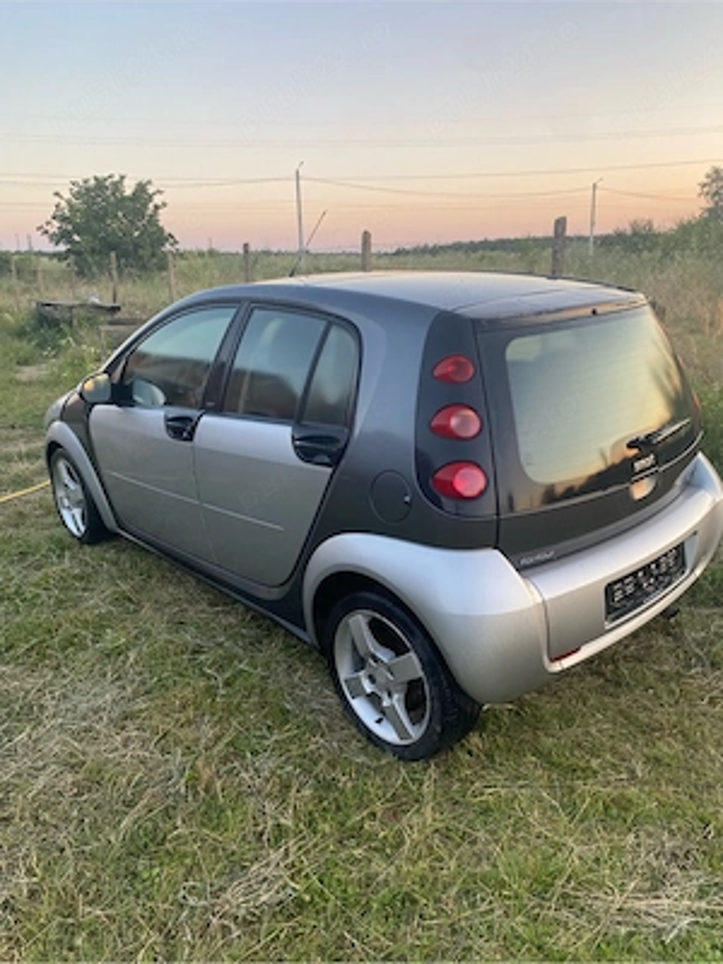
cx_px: 362
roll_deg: +2.2
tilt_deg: -13.9
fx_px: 724
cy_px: 482
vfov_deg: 67.3
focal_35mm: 26
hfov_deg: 53.1
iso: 50
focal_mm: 4.25
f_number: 1.8
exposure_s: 1/122
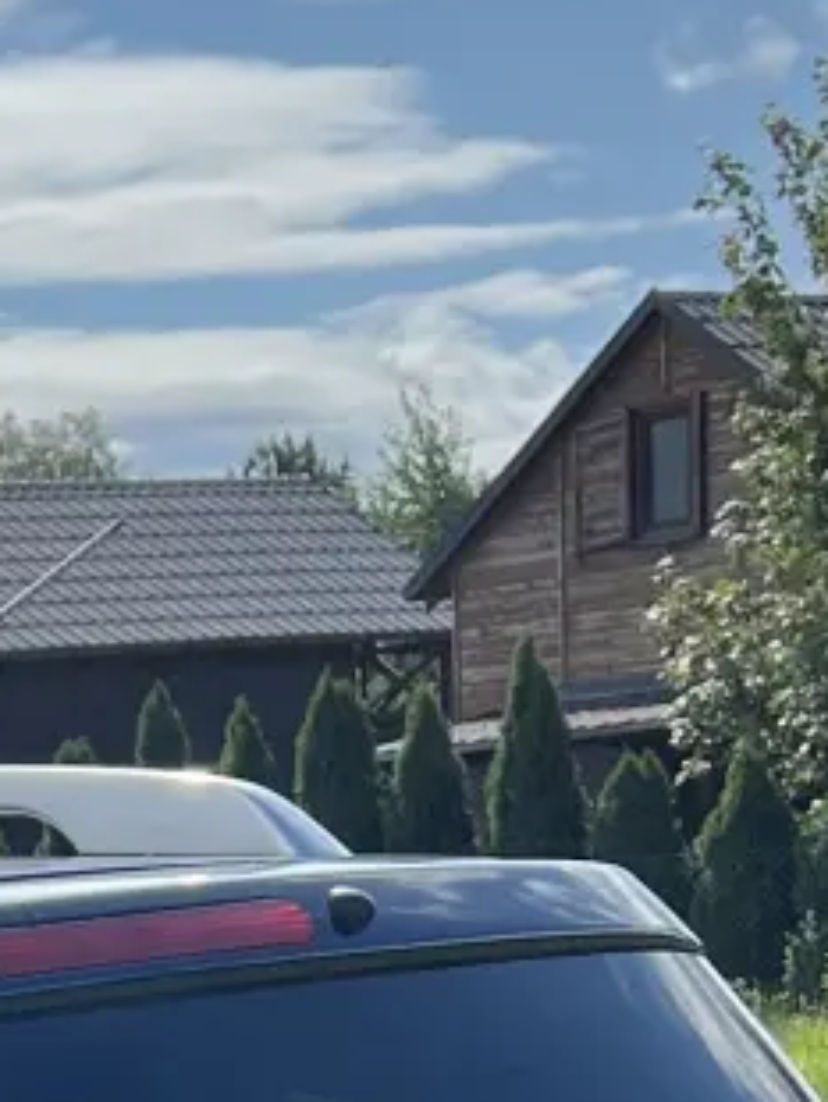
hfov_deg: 9.8
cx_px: -732
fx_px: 4554
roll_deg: +4.9
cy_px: 1960
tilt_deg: -12.0
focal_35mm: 143
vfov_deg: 12.6
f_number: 1.5
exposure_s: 1/5076
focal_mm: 5.7
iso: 50
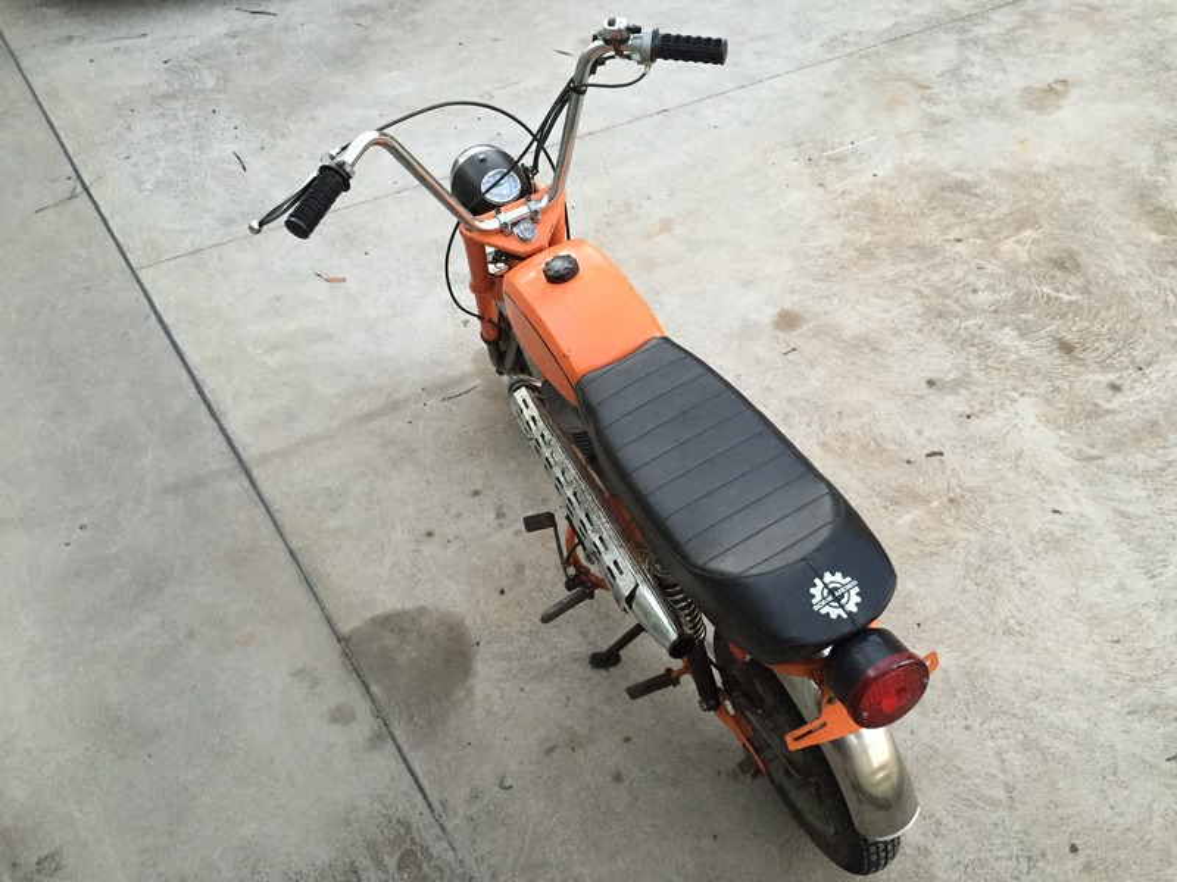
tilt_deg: -42.2
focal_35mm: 29
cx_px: 588
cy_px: 441
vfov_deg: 48.2
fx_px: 986
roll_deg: -0.2
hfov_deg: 61.7
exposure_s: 1/33
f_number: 2.2
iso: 320
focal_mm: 4.15
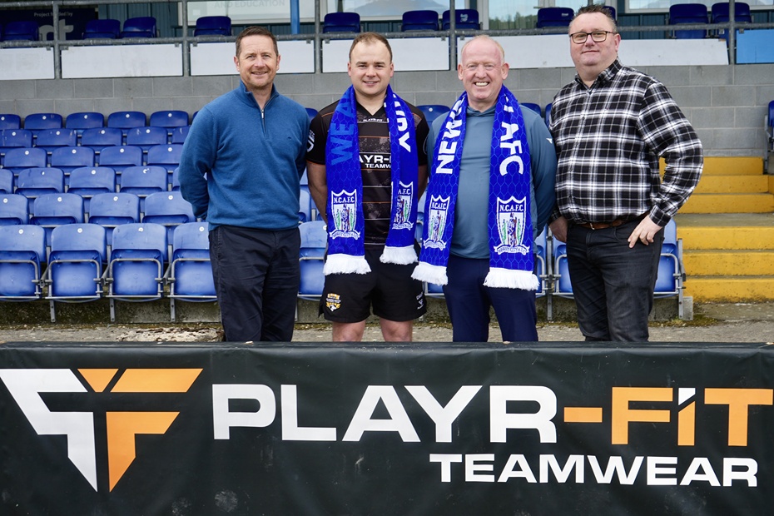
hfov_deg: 44.5
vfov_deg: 30.5
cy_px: 258
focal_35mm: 44
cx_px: 387
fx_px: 946
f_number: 6.3
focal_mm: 44
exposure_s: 1/100
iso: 100
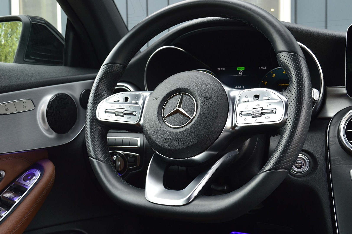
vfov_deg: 35.4
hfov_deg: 51.3
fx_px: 366
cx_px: 176
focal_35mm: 38
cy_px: 117
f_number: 8
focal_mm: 25
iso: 400
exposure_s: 1/80
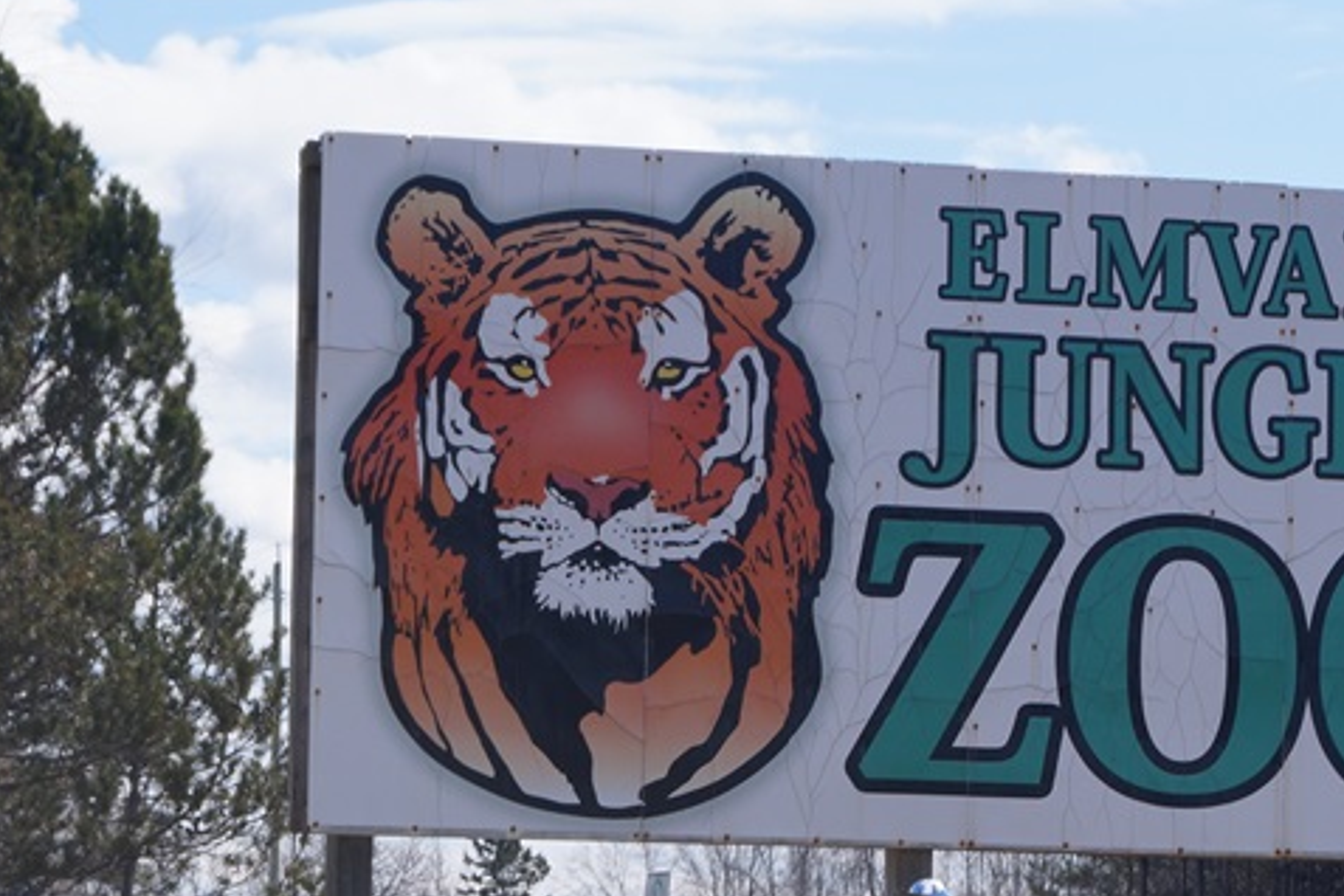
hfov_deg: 12.8
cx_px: 507
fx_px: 6010
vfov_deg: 8.5
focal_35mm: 161
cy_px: 654
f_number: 11
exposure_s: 1/160
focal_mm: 50
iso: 100
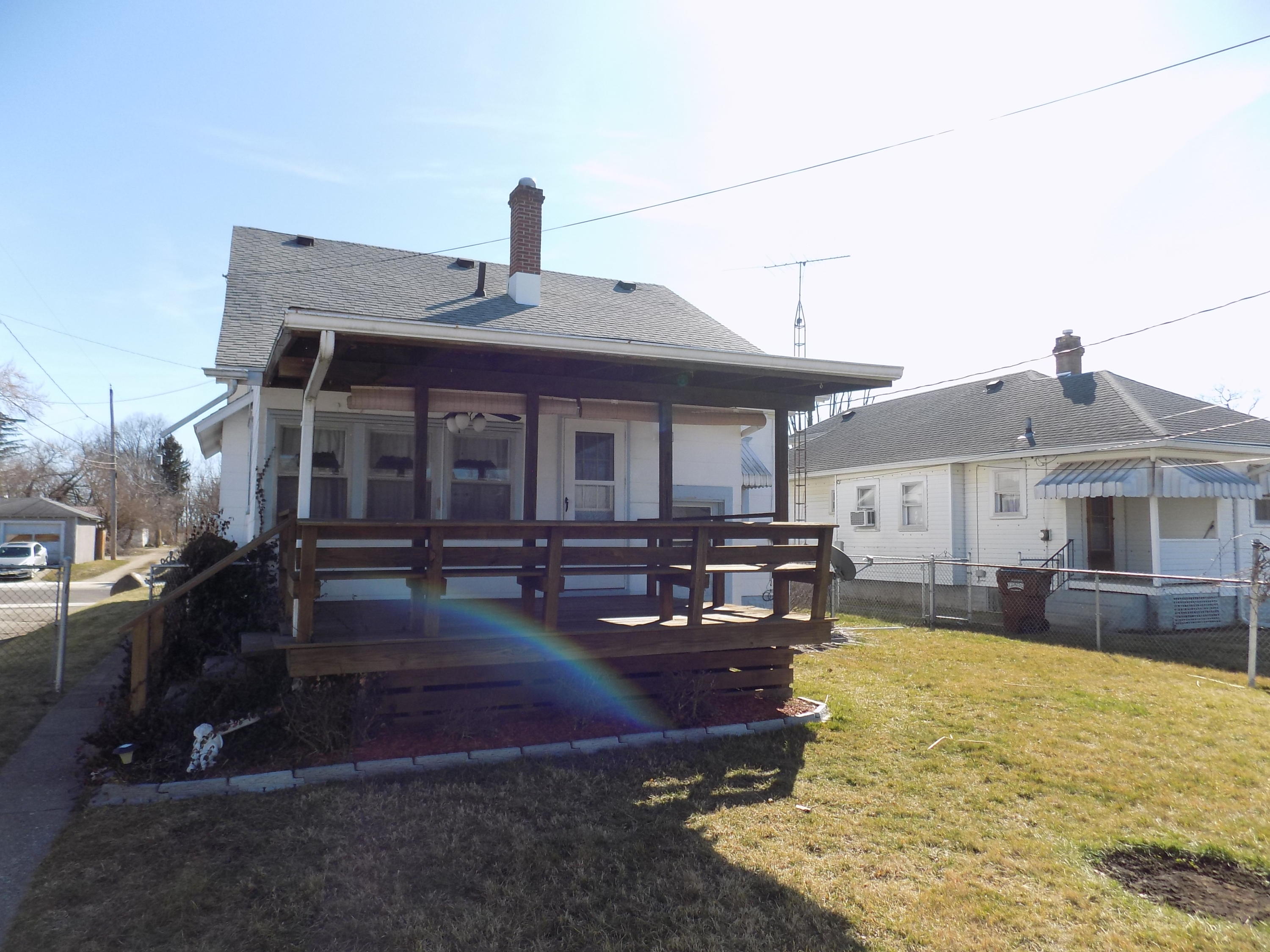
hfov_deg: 73.9
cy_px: 476
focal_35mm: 23
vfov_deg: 58.9
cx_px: 635
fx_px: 844
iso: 80
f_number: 3.1
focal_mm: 4
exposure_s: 1/640
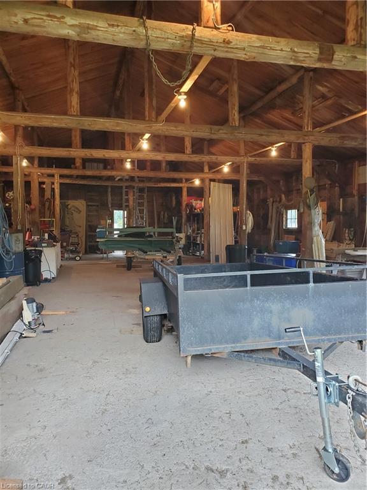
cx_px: 184
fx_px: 368
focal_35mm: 26
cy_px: 245
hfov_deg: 53.1
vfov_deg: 67.3
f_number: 2.4
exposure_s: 1/59
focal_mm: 4.3
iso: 320
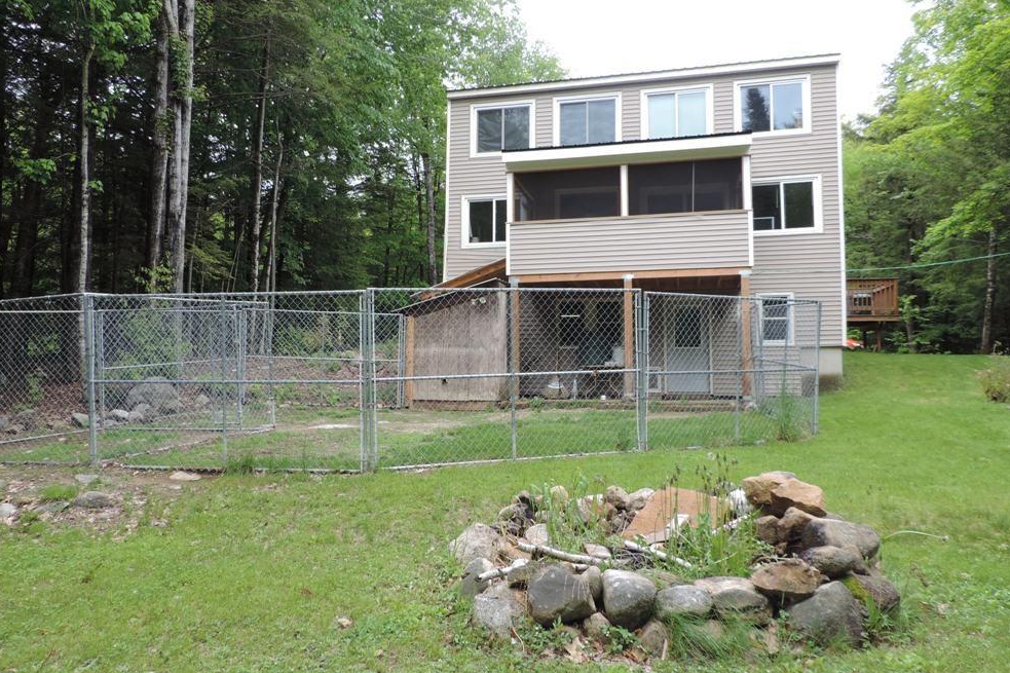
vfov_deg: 49.5
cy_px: 338
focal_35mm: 26
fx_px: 729
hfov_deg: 69.4
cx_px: 490
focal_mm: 4.3
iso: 80
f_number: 3
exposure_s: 1/200
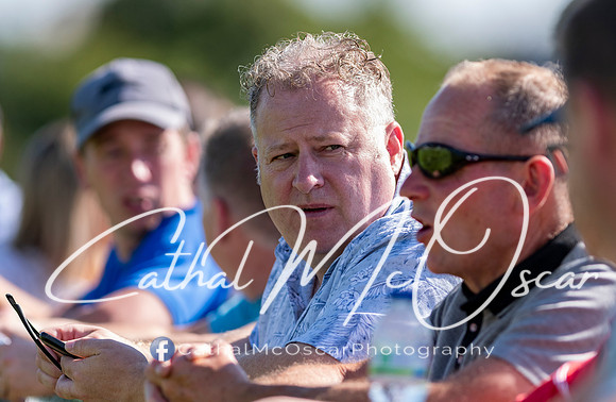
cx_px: 292
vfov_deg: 2.8
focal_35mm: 476
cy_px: 186
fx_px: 8094
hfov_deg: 4.4
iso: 360
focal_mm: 300
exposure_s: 1/2500
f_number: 2.8
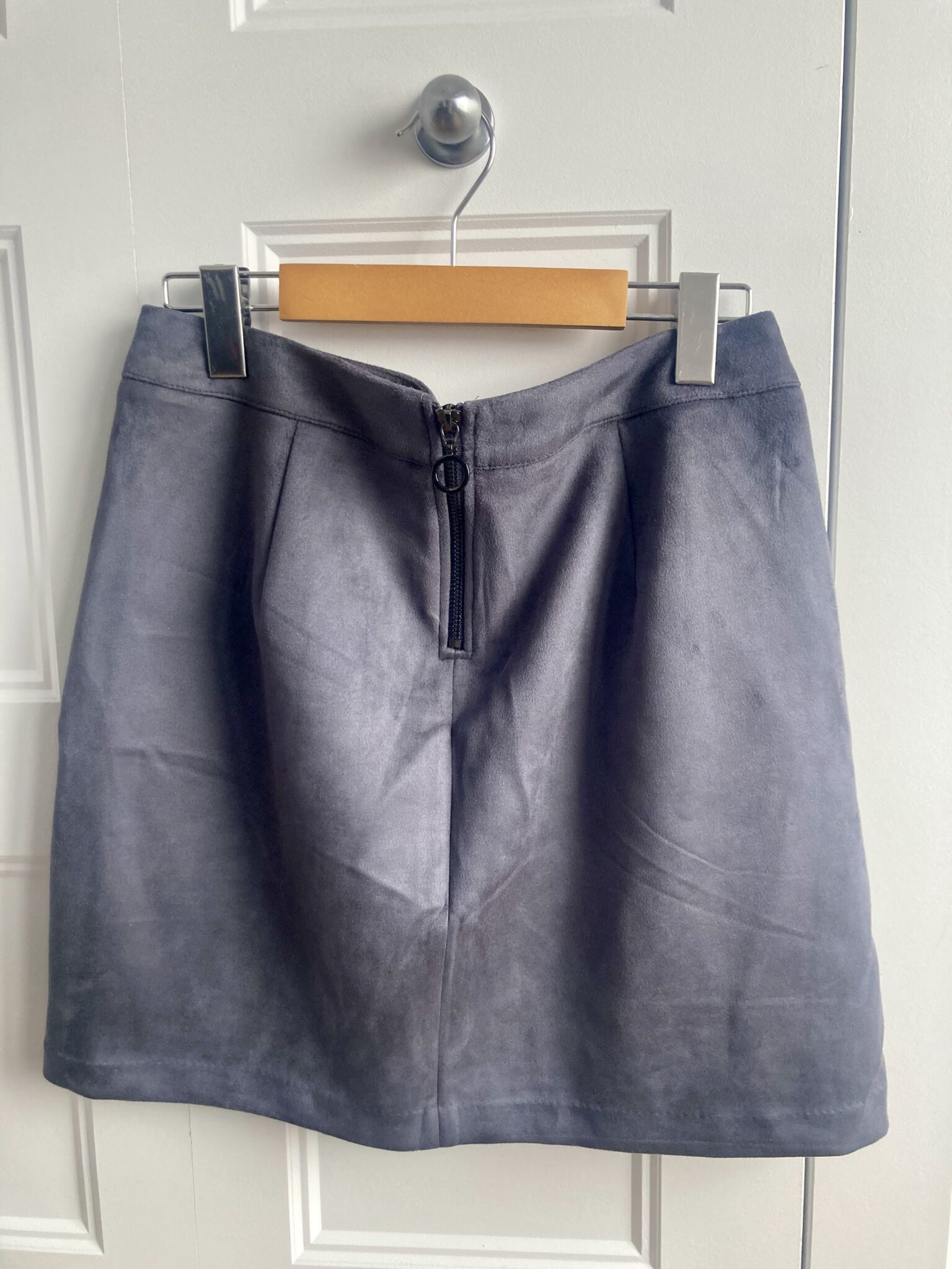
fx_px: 1027
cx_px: 476
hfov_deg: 49.7
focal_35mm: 28
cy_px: 634
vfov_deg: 63.4
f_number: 1.8
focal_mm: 3.99
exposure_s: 1/114
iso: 80
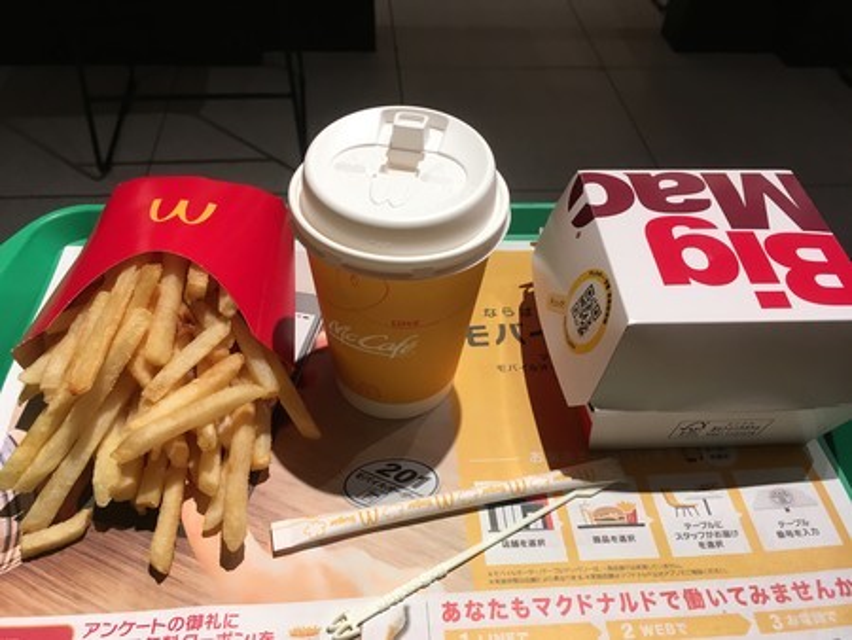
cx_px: 426
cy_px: 320
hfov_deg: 61.6
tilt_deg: -45.0
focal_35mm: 29
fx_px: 714
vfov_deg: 48.3
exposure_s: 1/30
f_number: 2.2
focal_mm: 4.15
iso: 32
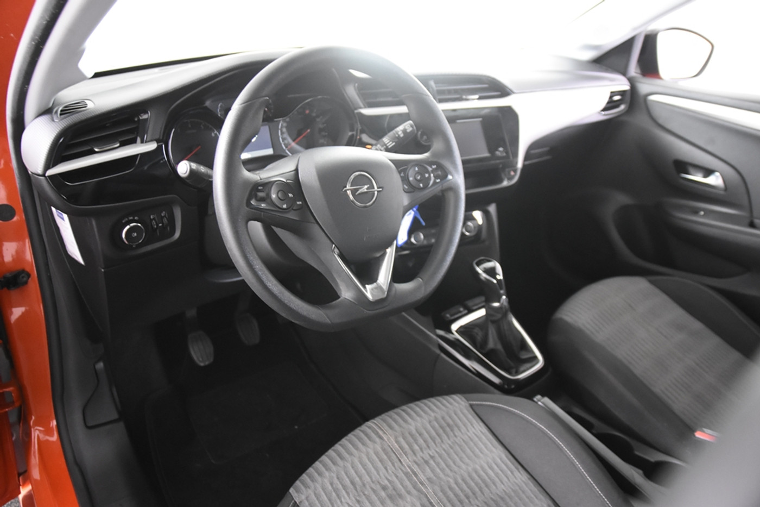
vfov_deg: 50.4
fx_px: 538
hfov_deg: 70.4
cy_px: 254
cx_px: 380
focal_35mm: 26
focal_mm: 17
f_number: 2.8
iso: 3200
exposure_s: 1/25
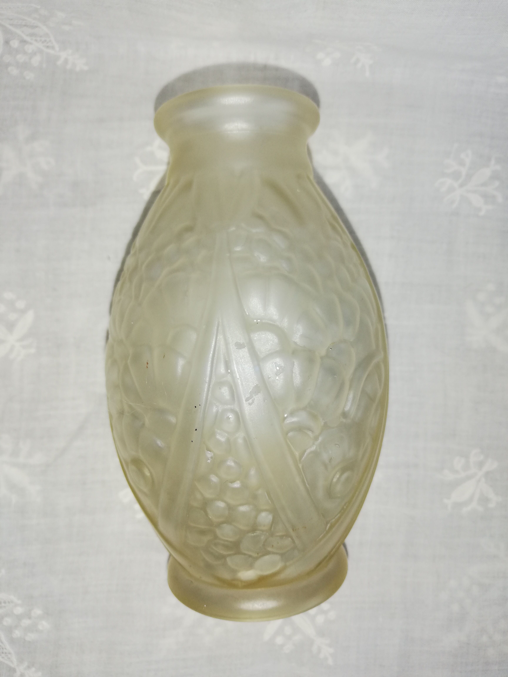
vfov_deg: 67.3
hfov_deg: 53.1
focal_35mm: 26
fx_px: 509
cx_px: 254
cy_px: 338
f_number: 2.2
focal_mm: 3.81
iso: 80
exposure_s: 1/120
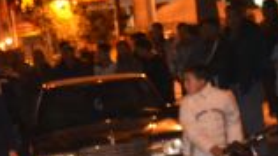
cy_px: 330
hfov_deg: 14.0
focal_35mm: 153
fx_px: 1128
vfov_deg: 7.6
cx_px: 91
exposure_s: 1/60
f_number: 4
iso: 3200
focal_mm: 24
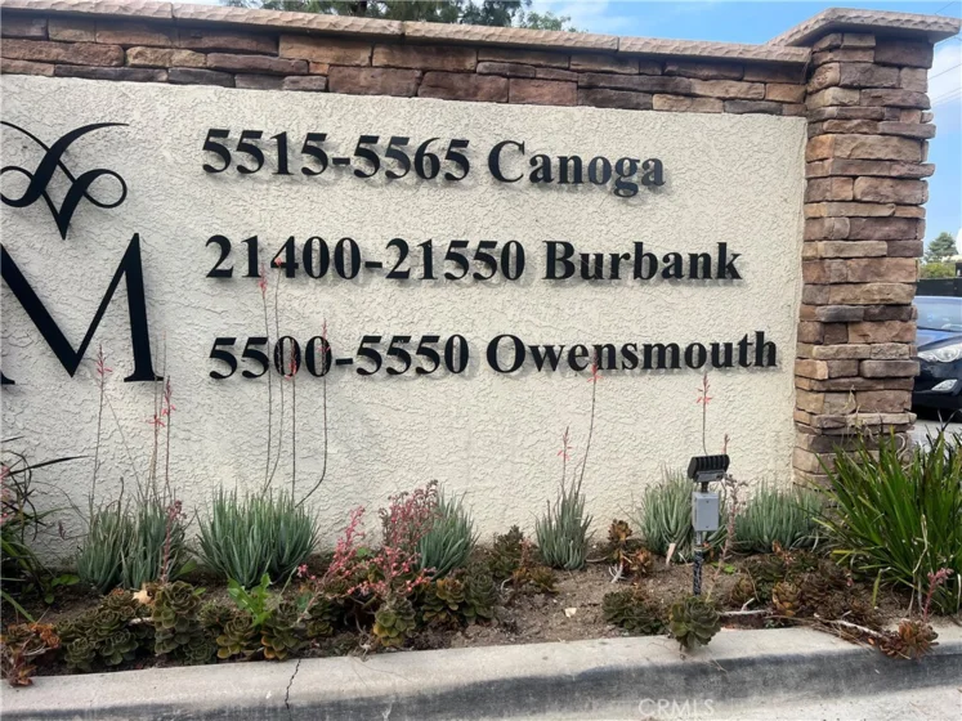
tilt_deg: -5.7
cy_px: 360
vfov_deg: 53.1
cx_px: 481
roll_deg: -1.2
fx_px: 722
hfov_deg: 67.3
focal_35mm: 26
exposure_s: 1/1597
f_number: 1.5
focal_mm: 5.7
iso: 50
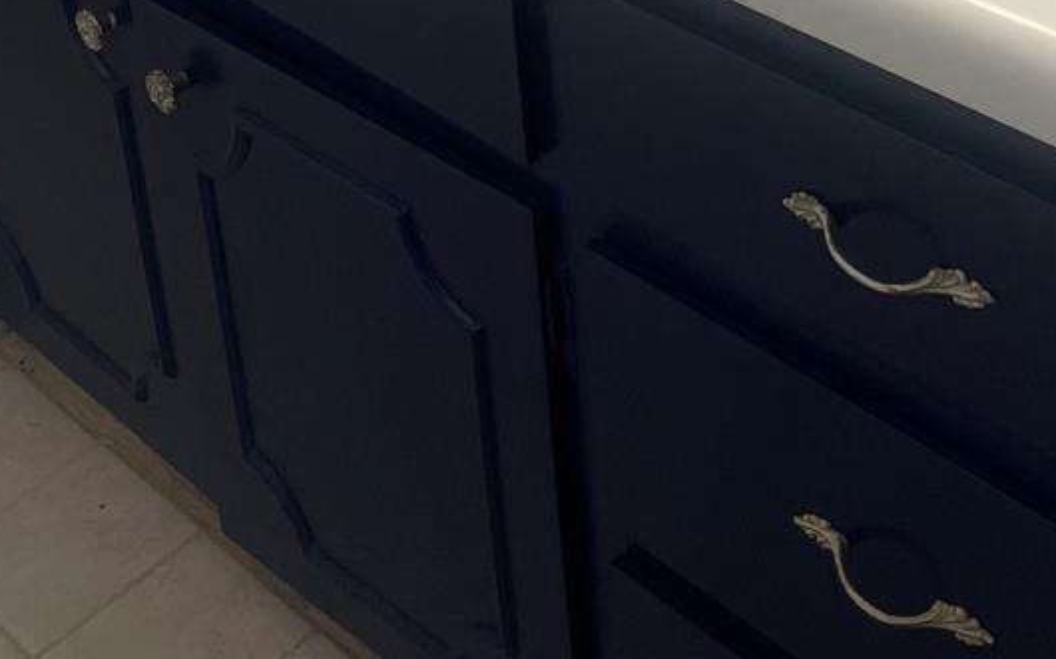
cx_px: 867
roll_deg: +1.3
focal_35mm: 60
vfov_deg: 18.2
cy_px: -440
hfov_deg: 32.9
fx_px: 1726
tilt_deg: -20.1
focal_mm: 5.1
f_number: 1.6
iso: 125
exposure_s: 1/120
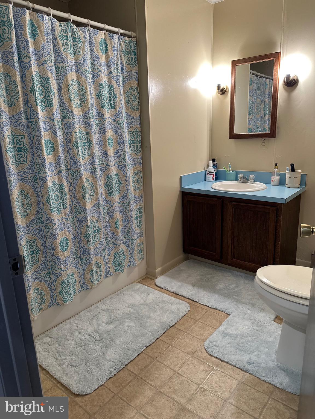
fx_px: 291
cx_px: 158
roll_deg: +2.0
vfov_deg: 71.6
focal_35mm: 24
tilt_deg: -14.5
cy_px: 210
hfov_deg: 56.8
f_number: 1.78
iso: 200
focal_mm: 6.86
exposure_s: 1/60
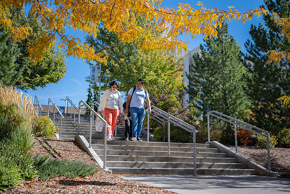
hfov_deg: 43.6
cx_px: 145
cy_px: 97
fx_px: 363
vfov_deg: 29.9
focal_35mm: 45
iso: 40
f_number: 2.8
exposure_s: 1/640
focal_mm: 45
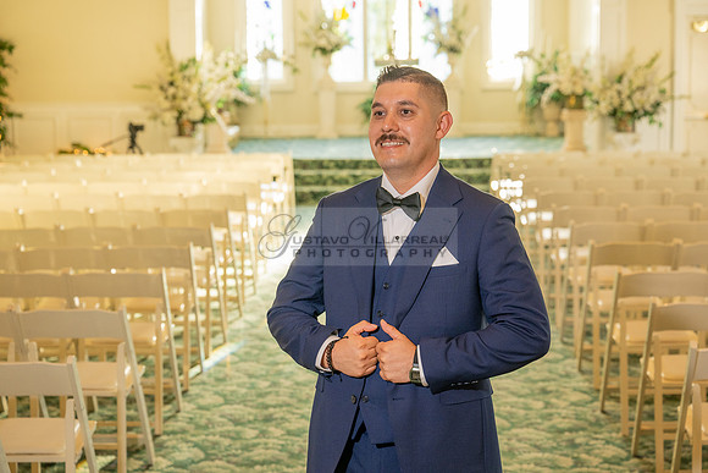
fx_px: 1377
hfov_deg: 28.8
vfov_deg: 19.5
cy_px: 236
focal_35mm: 70
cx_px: 354
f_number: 4.5
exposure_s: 1/125
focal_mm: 70
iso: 1000
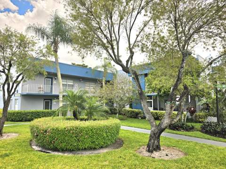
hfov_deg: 74.0
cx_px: 113
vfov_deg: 58.8
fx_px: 150
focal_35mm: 23
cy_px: 84
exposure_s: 1/10000
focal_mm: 6.5
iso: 64
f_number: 1.4
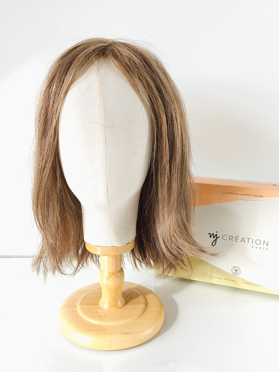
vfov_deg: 56.8
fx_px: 344
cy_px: 186
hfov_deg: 44.2
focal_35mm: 32
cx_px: 140
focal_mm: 6.14
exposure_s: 1/100
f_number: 1.65
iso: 50
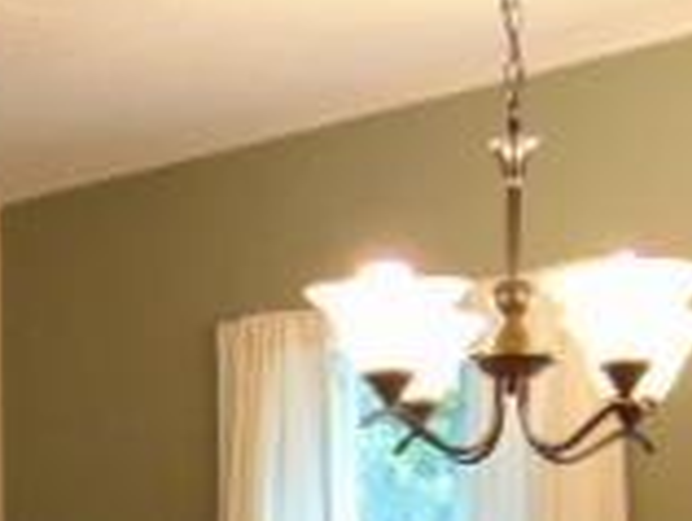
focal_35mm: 101
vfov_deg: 13.5
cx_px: 215
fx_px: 2022
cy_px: 862
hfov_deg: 19.3
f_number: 3
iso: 200
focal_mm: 4.5
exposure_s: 1/30
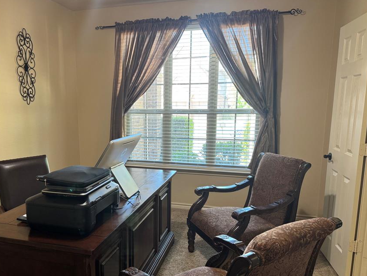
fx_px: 308
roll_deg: -0.5
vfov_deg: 48.2
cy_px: 155
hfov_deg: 61.3
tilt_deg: -10.2
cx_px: 153
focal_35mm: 29
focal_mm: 6.76
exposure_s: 1/60
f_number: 1.78
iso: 160
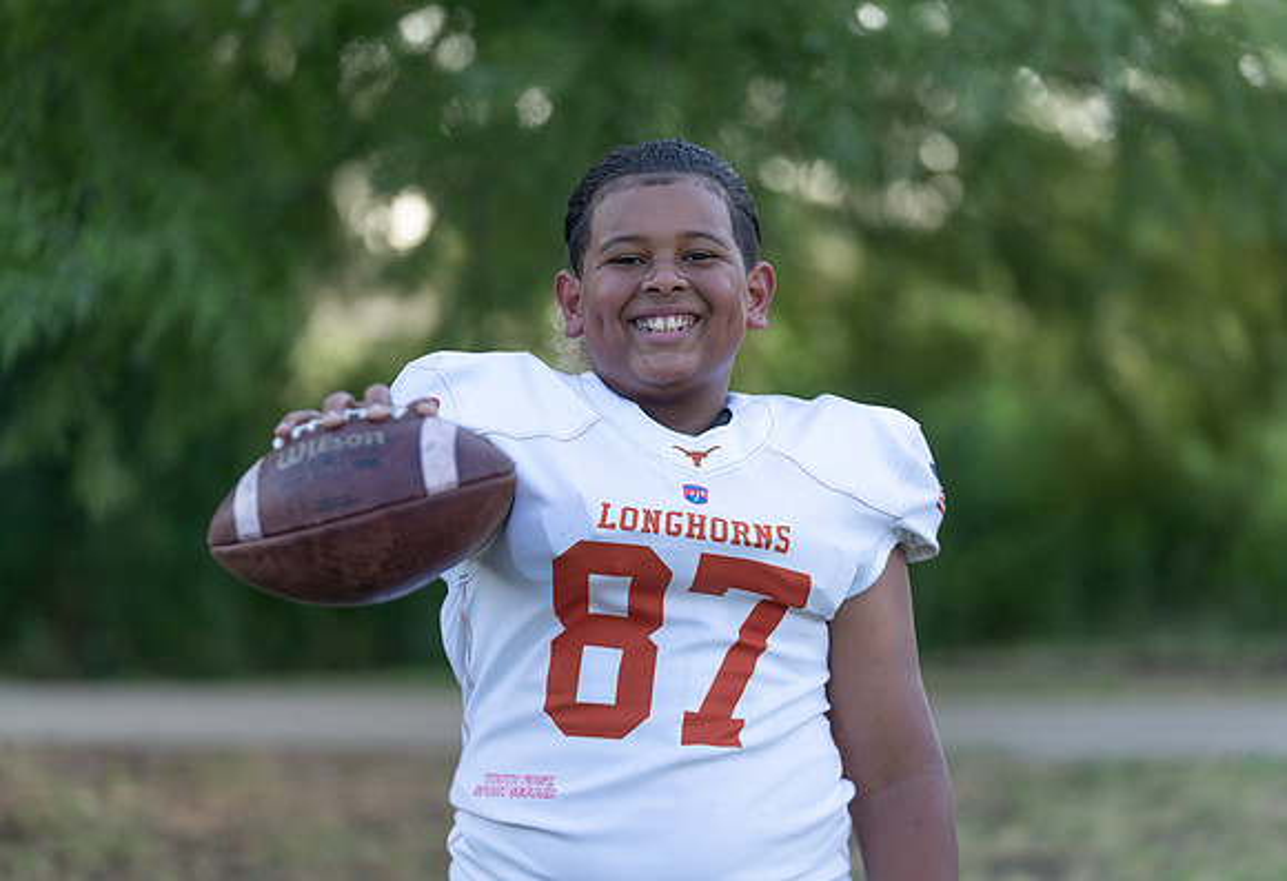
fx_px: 4699
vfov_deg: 10.7
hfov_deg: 15.6
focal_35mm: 130
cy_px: 453
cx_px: 642
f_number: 2.8
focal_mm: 118
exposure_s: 1/400
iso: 200
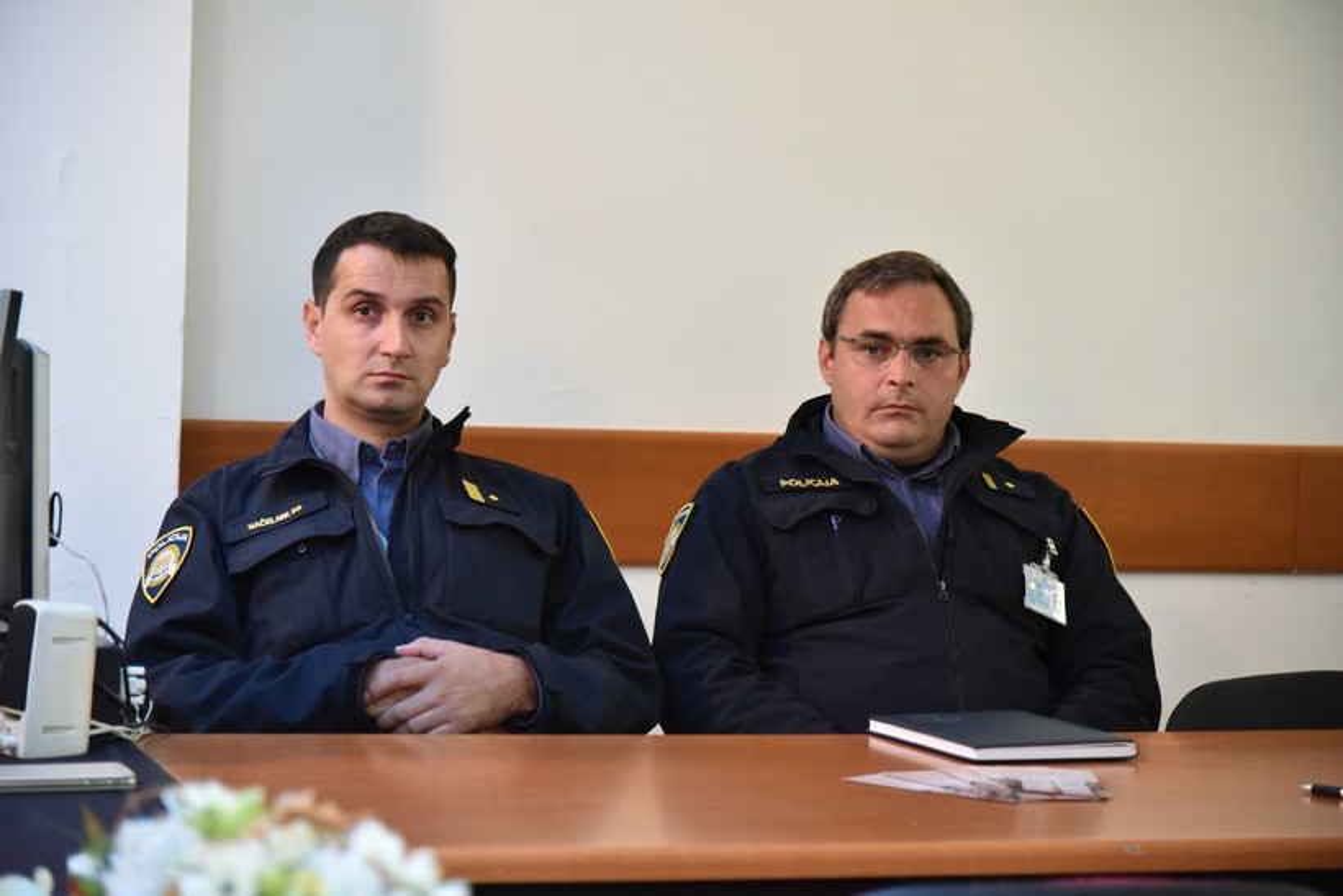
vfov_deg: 14.0
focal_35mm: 98
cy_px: 448
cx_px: 672
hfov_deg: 20.8
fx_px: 3656
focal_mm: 98
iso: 10000
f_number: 4
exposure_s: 1/100
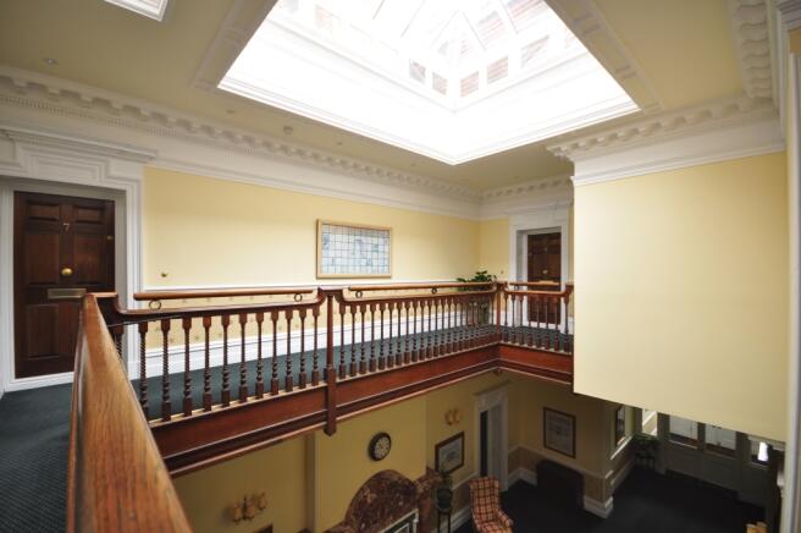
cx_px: 400
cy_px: 266
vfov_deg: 77.2
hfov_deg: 100.4
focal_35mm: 15
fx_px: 333
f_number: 4
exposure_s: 1/10
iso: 200
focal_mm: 10
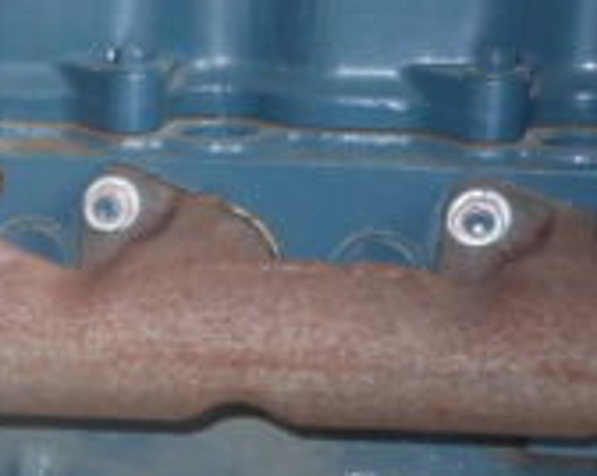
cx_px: -366
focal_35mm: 125
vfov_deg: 12.0
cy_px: 611
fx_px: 2206
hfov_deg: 14.2
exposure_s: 1/30
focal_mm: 5
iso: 160
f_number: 3.7
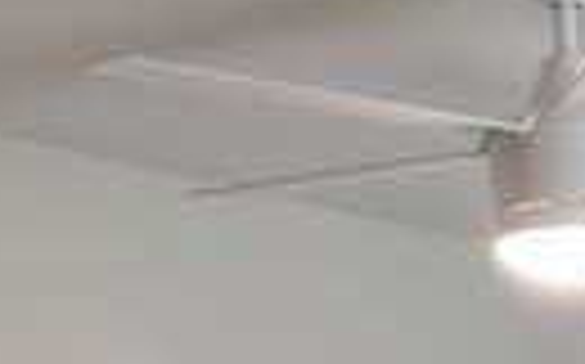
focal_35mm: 136
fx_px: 2166
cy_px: 1096
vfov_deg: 8.2
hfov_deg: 15.1
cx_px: 601
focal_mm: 4.71
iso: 494
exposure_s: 1/60
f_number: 1.7
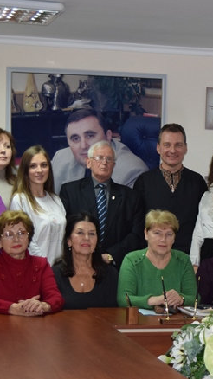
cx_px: 254
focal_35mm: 109
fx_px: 1096
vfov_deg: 19.6
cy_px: 200
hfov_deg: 10.9
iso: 1250
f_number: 4.8
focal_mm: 38
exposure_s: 1/60
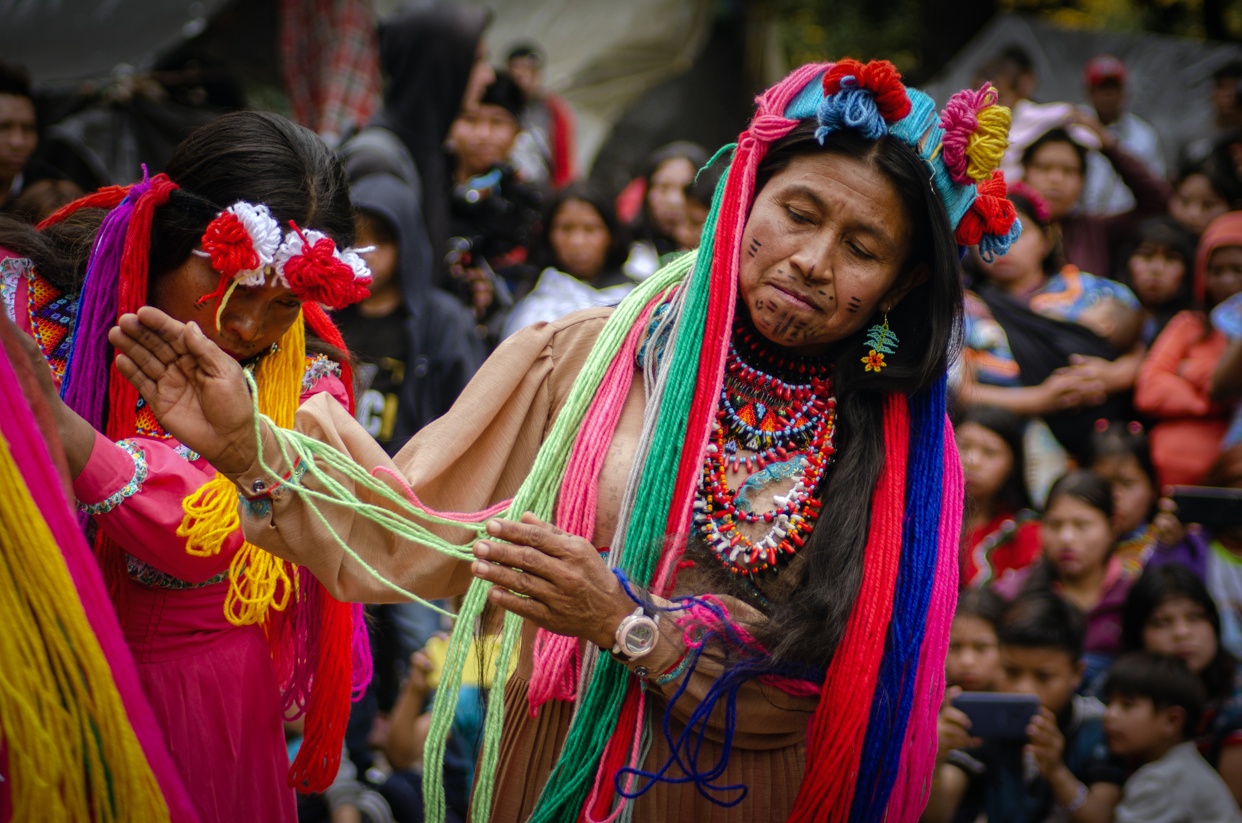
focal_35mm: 128
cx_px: 621
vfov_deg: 10.7
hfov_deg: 16.1
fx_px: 4390
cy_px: 412
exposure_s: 1/800
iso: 200
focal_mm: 85
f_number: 4
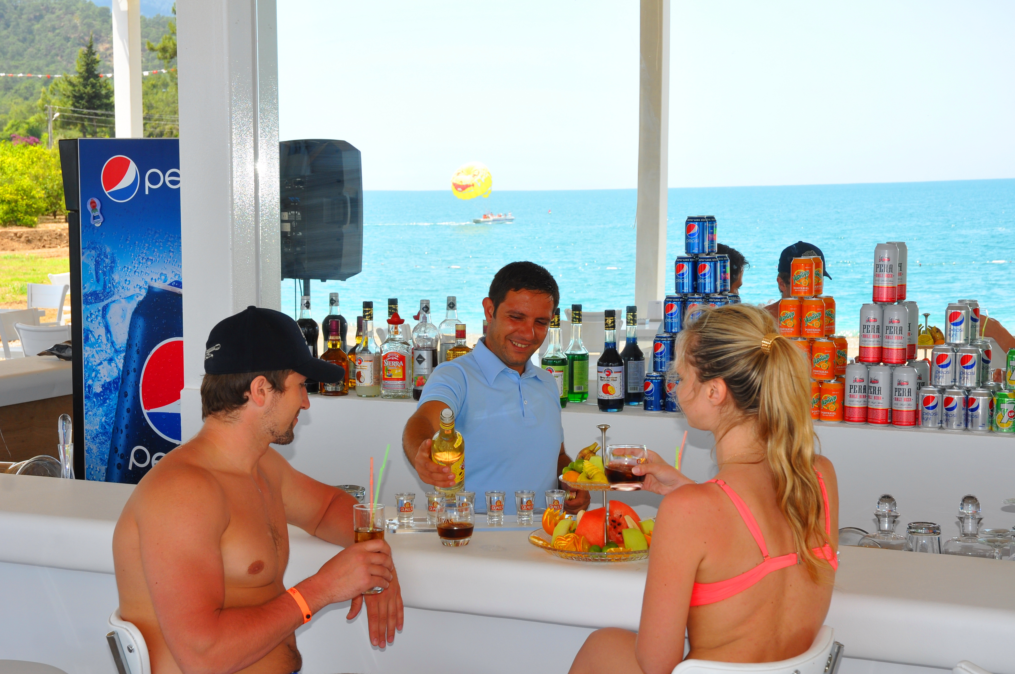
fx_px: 1859
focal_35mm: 66
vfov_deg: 20.6
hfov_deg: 30.5
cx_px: 508
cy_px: 337
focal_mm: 44
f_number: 9
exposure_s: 1/200
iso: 250
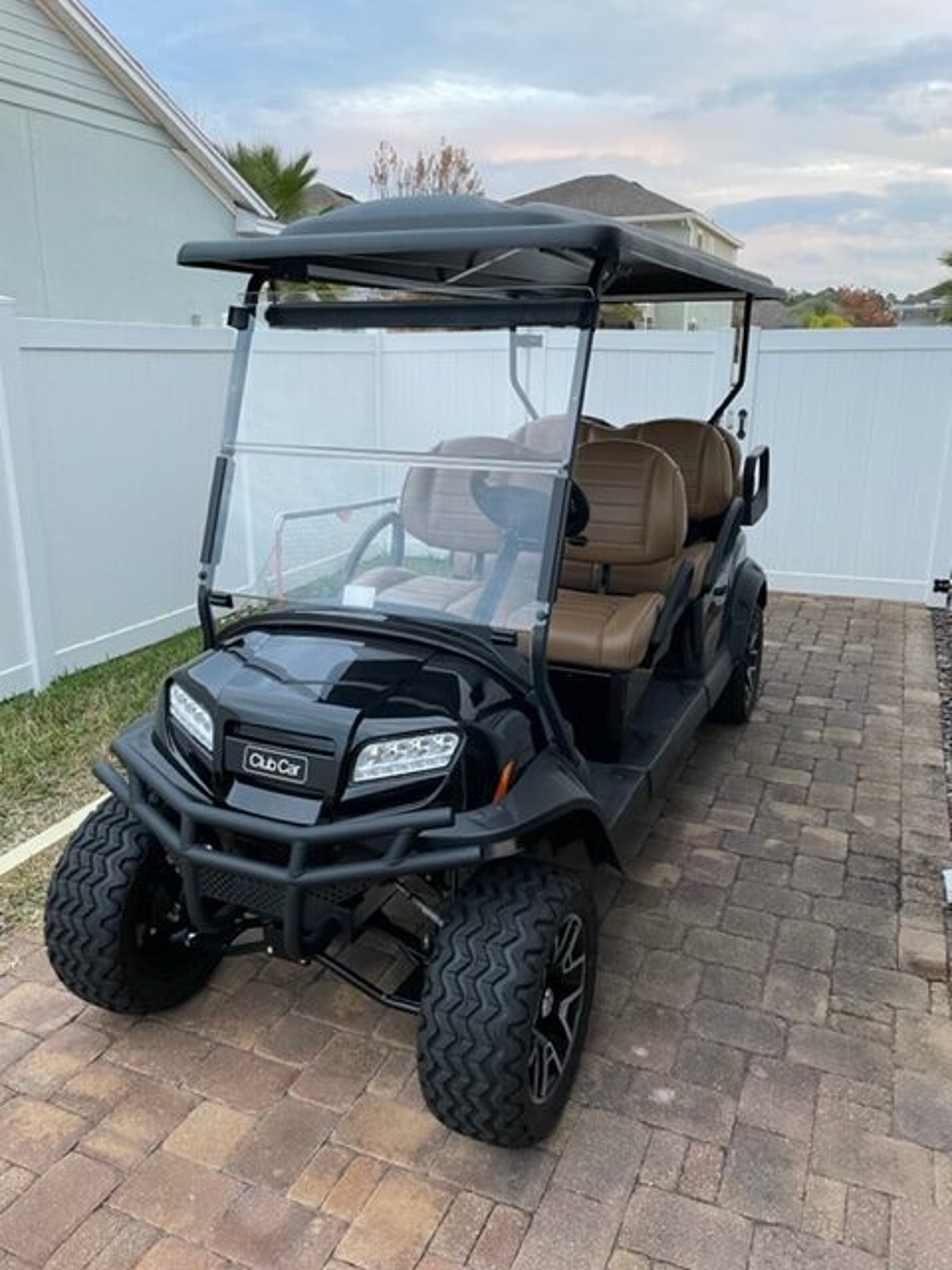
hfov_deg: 53.1
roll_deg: +0.0
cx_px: 476
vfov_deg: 67.3
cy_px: 635
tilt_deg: -15.0
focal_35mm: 26
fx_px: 953
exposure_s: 1/81
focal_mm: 4.2
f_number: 1.6
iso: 125
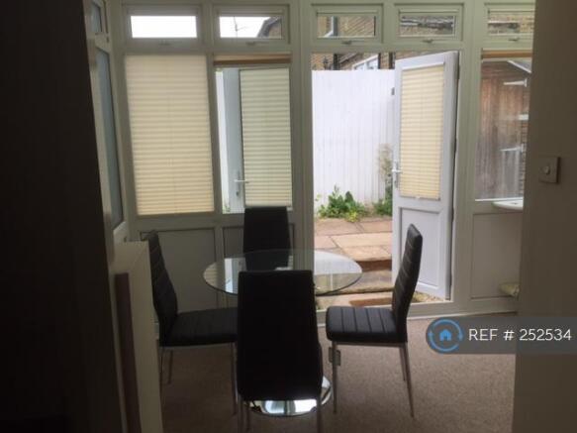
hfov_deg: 61.7
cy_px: 216
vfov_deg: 48.2
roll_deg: +0.4
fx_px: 483
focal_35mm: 29
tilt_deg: -10.4
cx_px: 288
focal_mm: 4.15
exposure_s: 1/399
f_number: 2.2
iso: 32
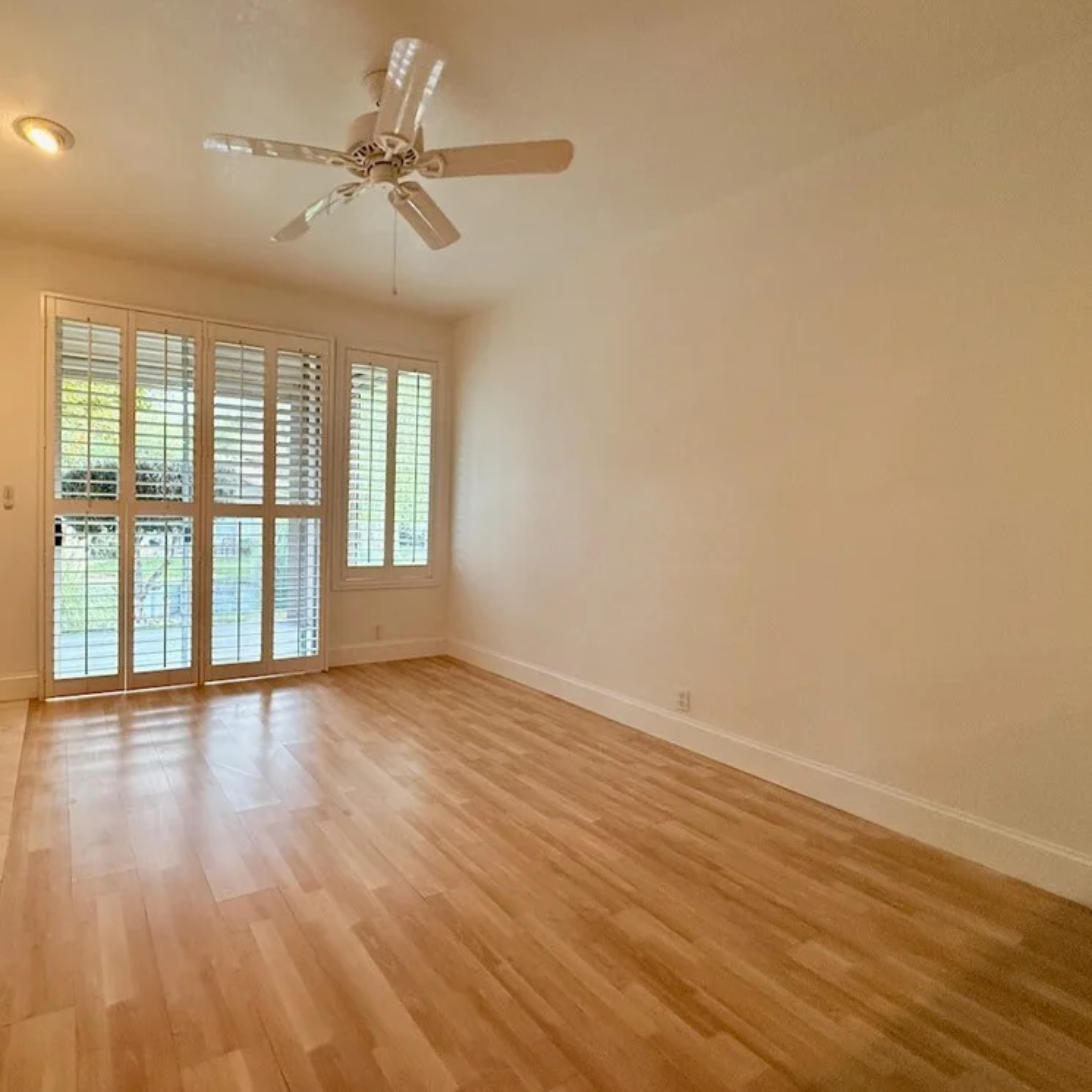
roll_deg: -1.5
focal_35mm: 17
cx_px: 352
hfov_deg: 80.8
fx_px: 607
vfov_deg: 84.0
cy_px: 534
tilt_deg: -0.1
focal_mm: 2.22
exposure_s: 1/120
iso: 250
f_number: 2.2
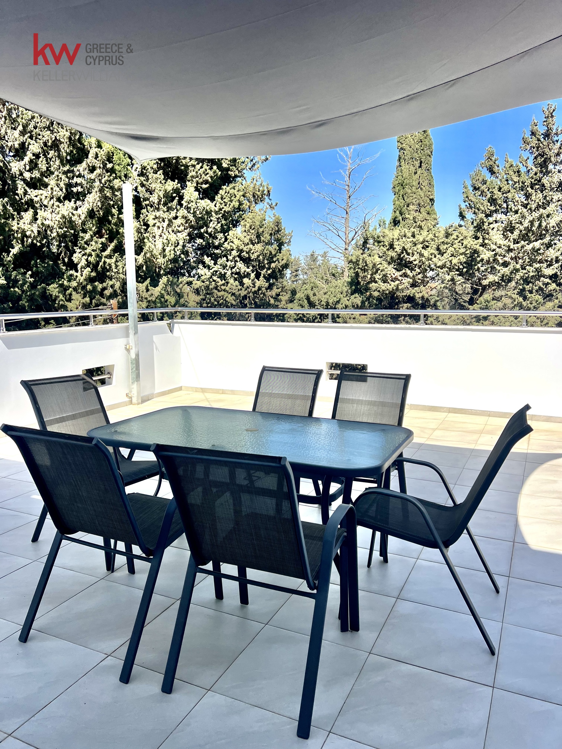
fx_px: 563
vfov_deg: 67.3
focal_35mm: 26
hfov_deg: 53.1
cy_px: 374
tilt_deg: -7.1
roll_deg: +0.2
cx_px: 281
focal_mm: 5.7
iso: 50
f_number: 1.5
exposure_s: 1/5076
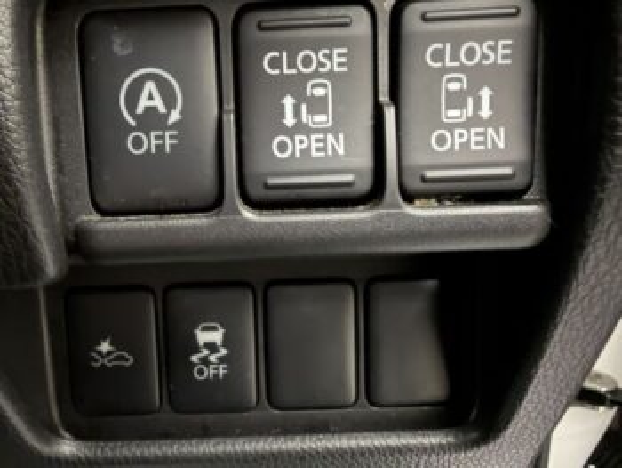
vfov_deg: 53.1
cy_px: 234
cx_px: 311
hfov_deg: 67.3
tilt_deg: -15.5
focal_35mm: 26
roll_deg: +4.0
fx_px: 468
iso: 640
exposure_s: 1/15
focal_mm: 2.22
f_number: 2.2
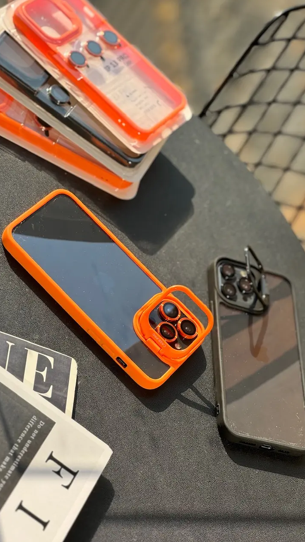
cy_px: 269
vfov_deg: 25.0
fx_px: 1221
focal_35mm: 85
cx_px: 156
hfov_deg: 14.2
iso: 25
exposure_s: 1/172
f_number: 2.8
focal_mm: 9
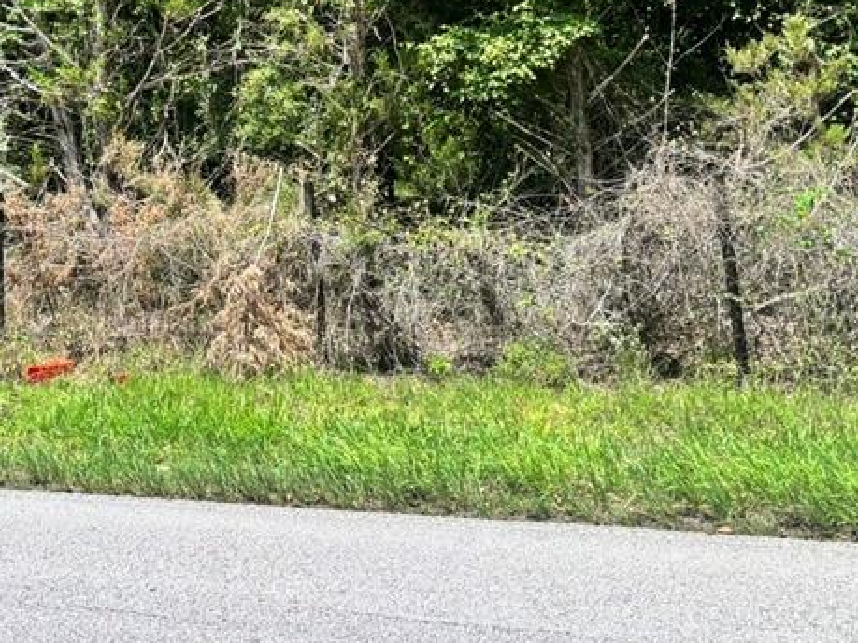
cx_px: 224
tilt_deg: +8.1
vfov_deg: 23.7
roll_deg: +3.2
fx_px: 1437
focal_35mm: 58
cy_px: -52
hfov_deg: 32.7
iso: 50
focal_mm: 5.96
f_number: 1.6
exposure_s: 1/1007
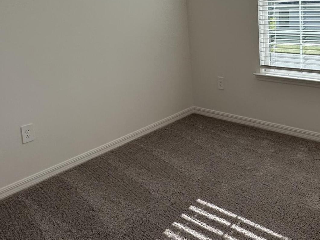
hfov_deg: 47.9
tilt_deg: -8.0
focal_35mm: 38
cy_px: 44
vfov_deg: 36.3
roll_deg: +3.9
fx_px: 351
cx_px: 222
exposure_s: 1/578
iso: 40
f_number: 2.2
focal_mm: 2.22
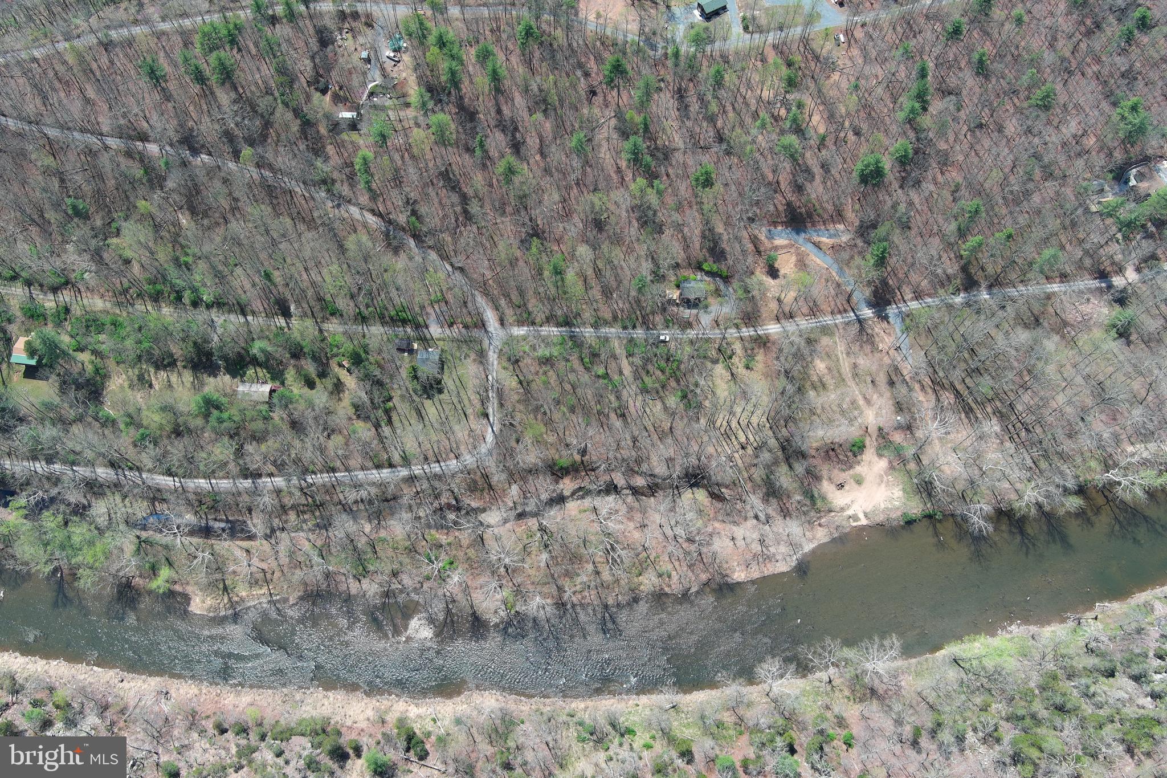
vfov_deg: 45.0
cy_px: 389
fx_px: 940
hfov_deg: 63.7
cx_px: 584
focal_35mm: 29
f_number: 2.8
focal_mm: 10.57
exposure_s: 1/578
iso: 100
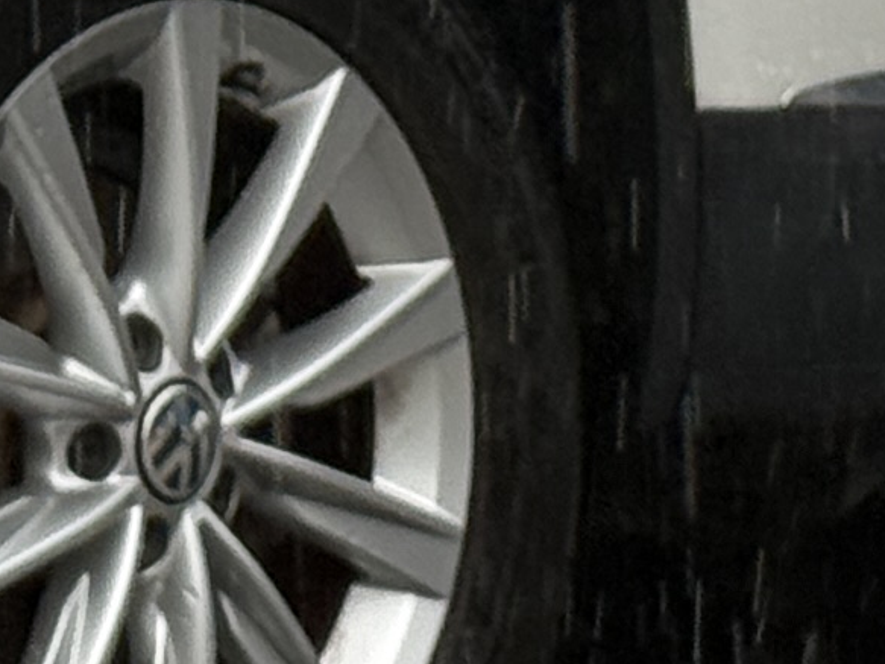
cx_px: 46
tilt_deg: +2.3
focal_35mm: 332
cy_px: -612
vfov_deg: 4.4
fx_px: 8486
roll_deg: -1.4
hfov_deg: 6.0
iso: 64
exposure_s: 1/336
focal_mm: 6.76
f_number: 1.78
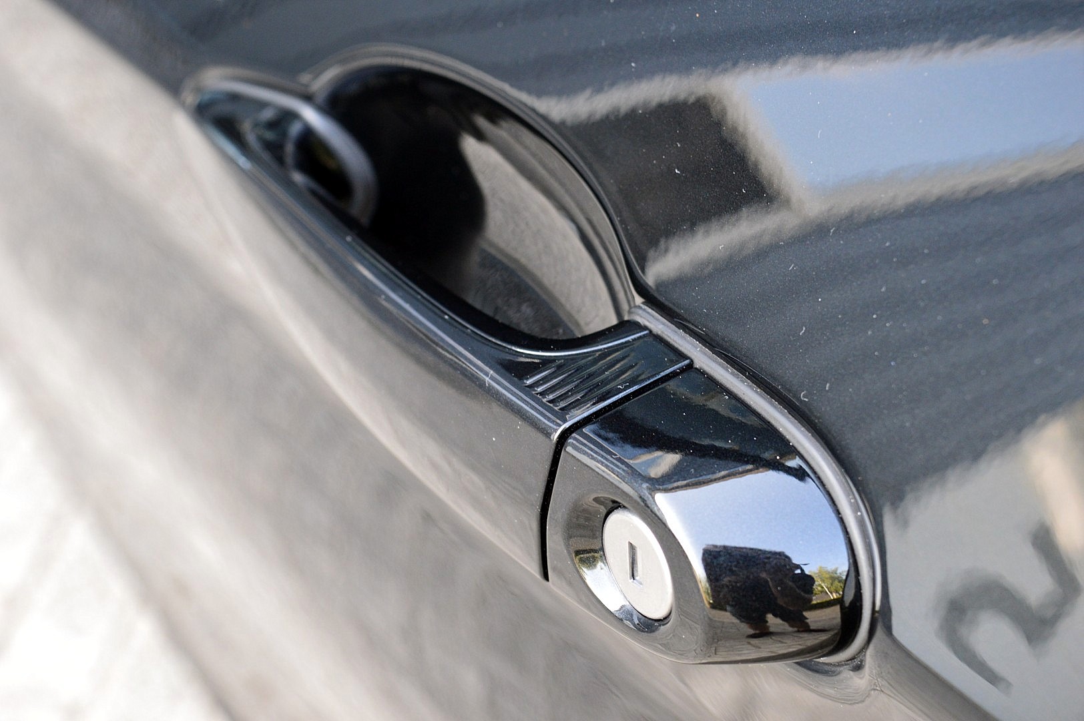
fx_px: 2076
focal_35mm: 69
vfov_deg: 19.7
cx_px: 542
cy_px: 360
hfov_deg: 29.3
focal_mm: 46
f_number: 7.1
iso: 800
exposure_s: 1/60
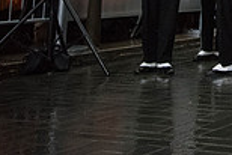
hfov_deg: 15.1
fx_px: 755
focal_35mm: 117
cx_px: 420
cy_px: -120
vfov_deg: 11.0
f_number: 2.8
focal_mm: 31
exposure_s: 1/4000
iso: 10000
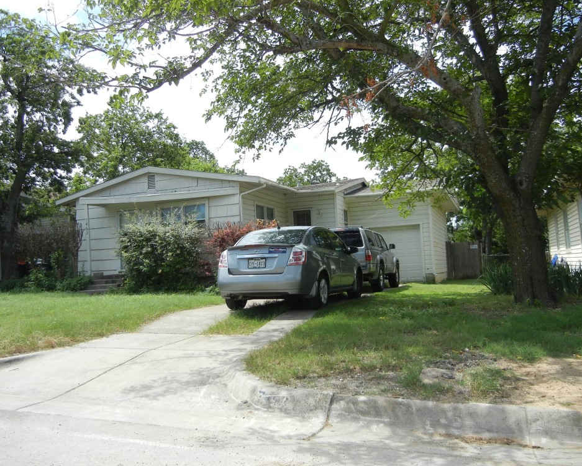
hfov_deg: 55.7
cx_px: 288
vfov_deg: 45.8
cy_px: 232
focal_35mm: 32
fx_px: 551
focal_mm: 5.4
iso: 160
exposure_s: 1/284
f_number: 7
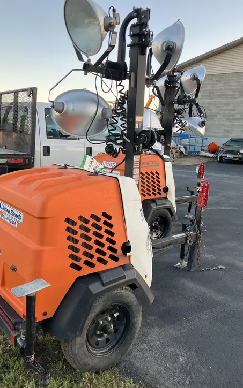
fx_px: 318
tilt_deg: -8.7
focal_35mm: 30
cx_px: 102
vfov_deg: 62.9
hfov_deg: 41.7
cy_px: 195
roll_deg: -4.3
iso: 40
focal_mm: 3.99
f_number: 1.8
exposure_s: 1/121
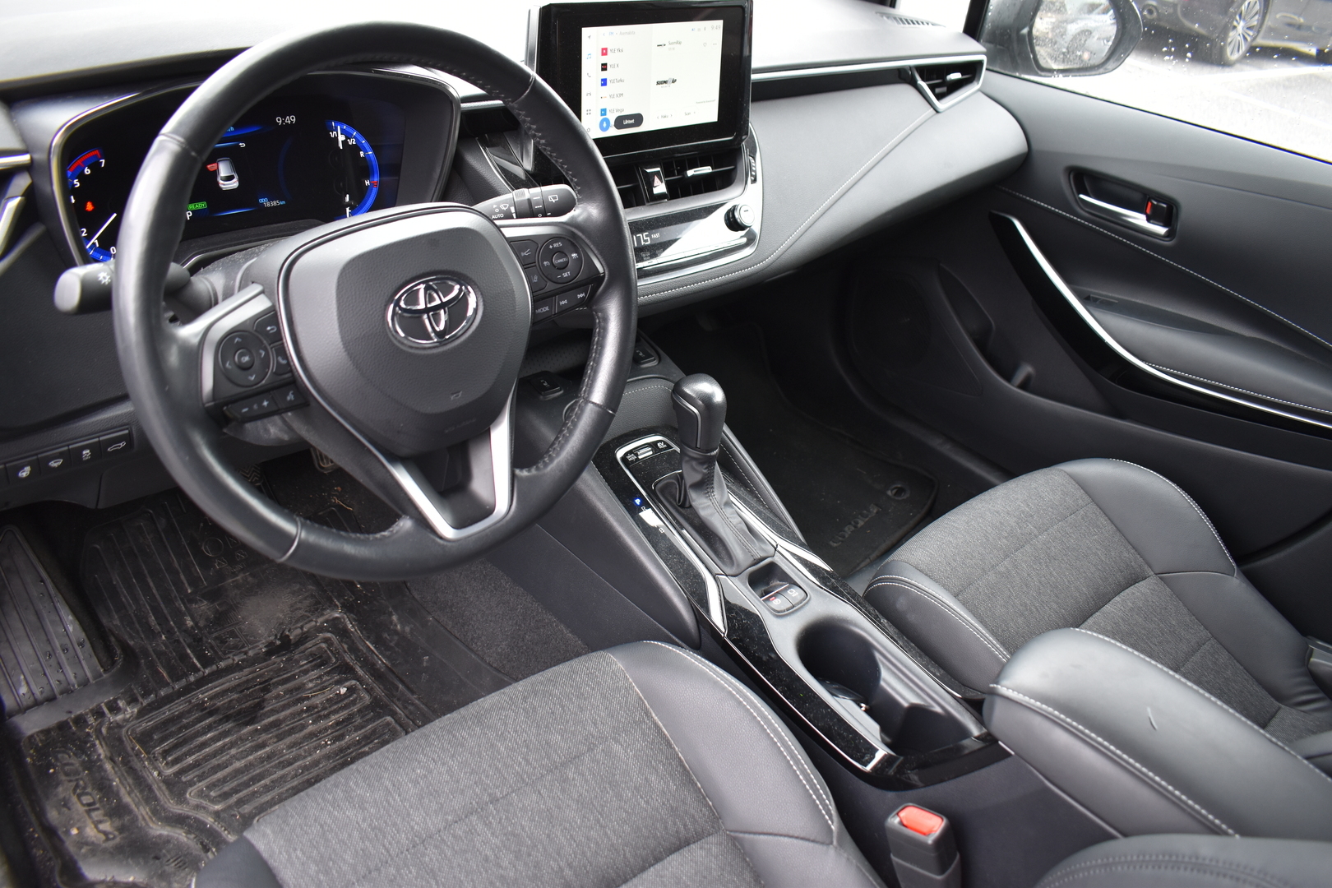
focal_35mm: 27
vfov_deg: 47.9
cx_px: 666
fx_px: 999
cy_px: 444
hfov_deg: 67.4
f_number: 4
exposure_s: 1/60
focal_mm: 18
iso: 500
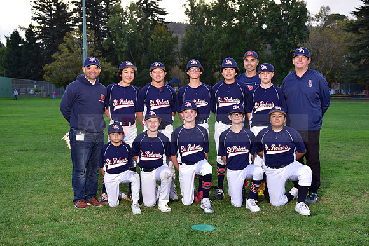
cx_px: 184
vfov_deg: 27.0
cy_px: 123
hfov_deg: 39.6
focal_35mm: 50
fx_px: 513
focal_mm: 50
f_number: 5
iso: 320
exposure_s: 1/250
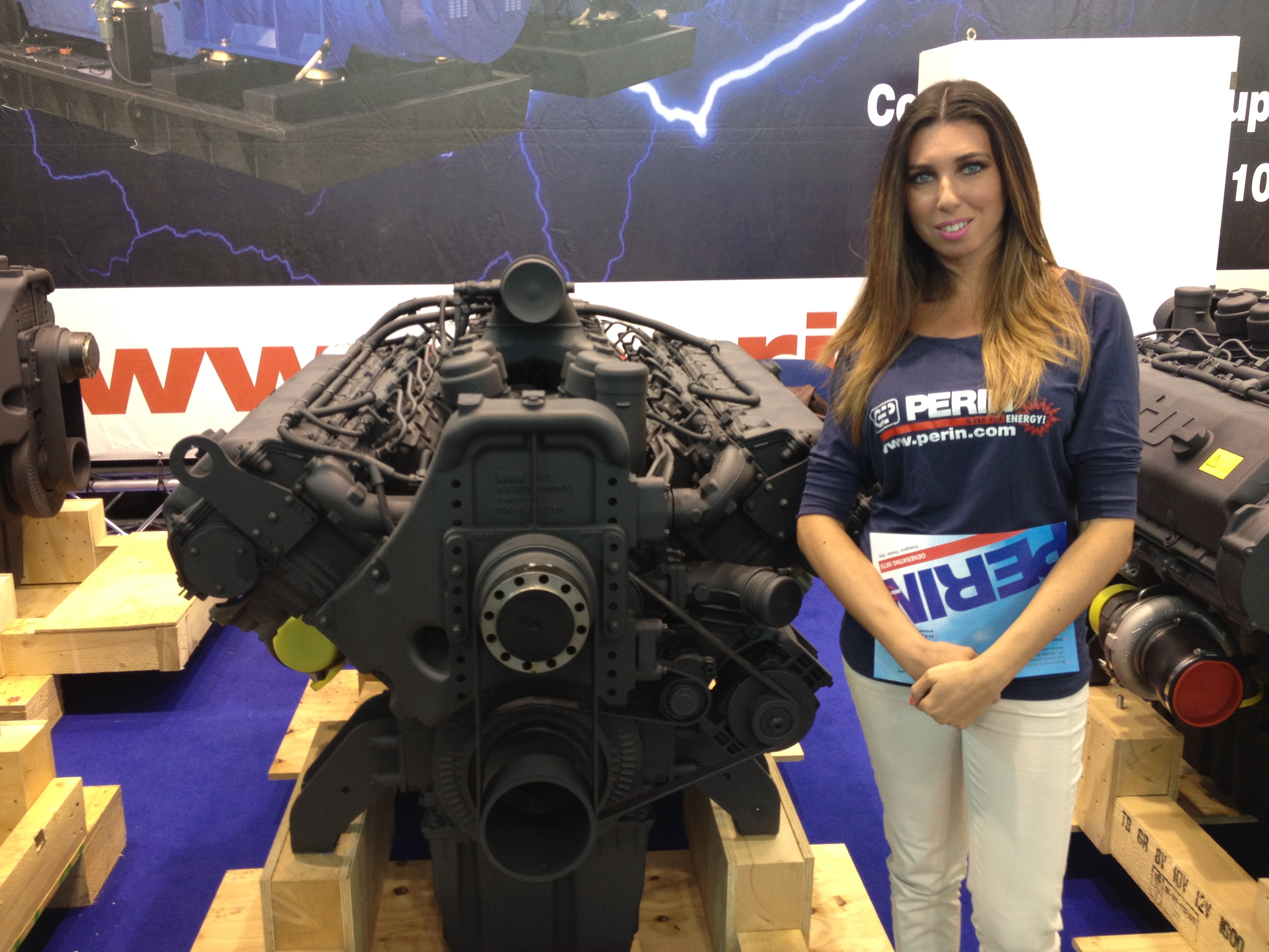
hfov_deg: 52.6
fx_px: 1283
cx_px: 634
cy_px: 476
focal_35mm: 35
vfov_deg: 40.7
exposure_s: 1/40
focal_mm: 4.28
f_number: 2.4
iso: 100
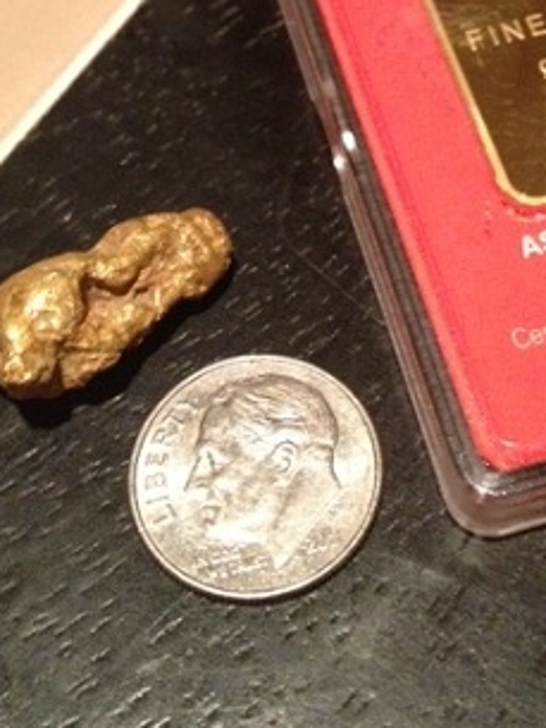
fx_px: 1387
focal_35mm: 66
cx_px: 374
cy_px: 141
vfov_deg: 28.7
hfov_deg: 22.2
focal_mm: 4.28
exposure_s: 1/15
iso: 640
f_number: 2.4
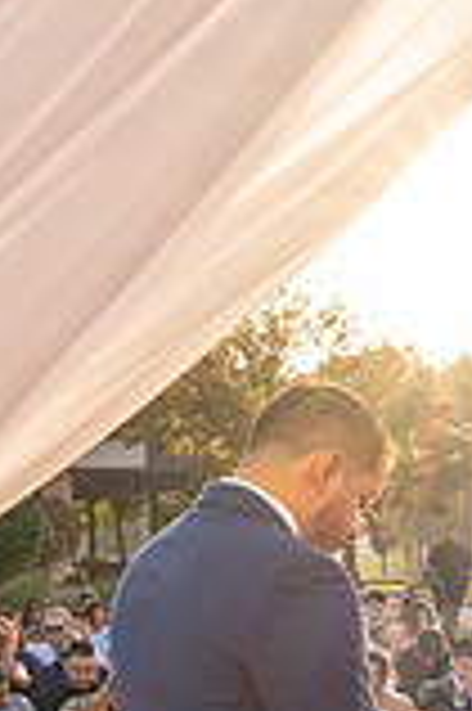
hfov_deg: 14.3
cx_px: 751
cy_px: 713
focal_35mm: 88
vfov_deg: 22.3
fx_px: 1734
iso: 250
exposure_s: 1/100
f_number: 10
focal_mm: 24
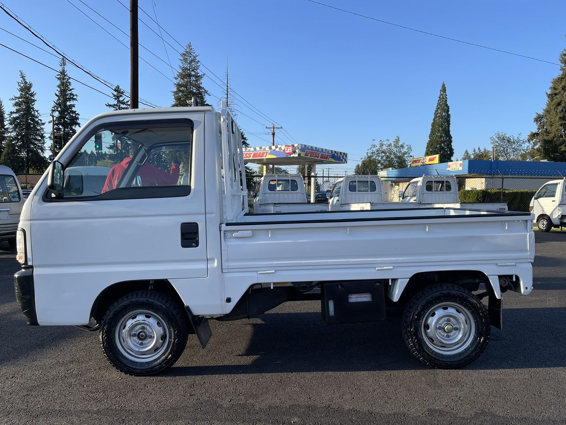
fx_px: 409
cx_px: 283
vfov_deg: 54.9
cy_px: 212
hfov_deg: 69.4
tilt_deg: -3.2
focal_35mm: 25
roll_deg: -1.6
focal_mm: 5.1
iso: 32
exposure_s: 1/1175
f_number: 1.6
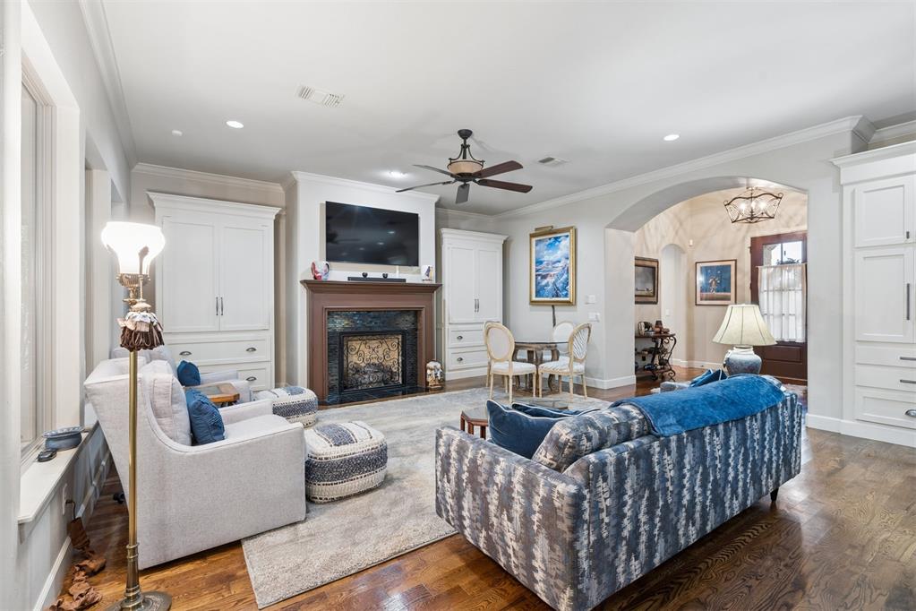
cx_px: 458
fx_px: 407
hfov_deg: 96.7
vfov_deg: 73.7
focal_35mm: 16
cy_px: 306
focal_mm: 16
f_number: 8
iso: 200
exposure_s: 1/3.33
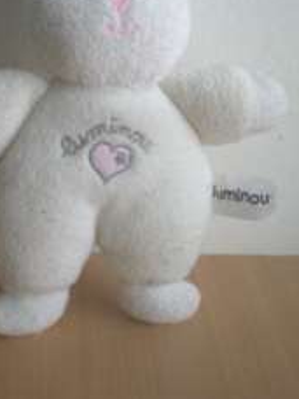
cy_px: 121
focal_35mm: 65
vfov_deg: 29.5
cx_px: 107
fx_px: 749
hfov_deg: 22.5
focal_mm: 6.3
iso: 212
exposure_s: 1/8
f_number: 3.1
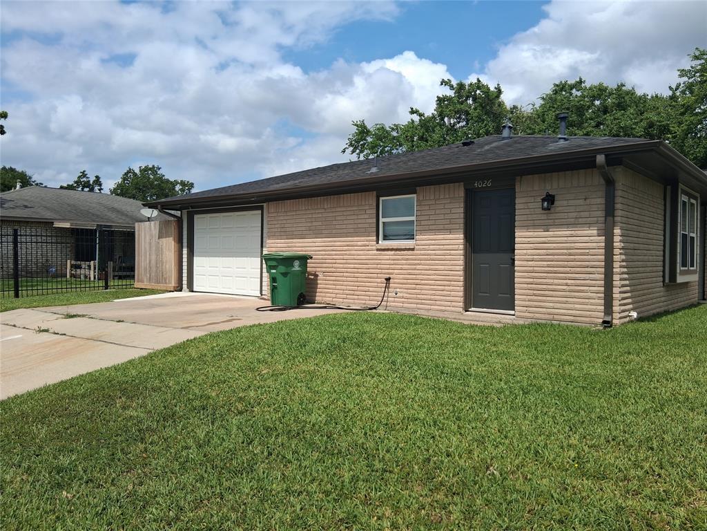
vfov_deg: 53.1
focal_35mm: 26
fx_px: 531
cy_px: 266
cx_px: 354
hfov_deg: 67.3
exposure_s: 1/762
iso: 25
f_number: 1.8
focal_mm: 3.98
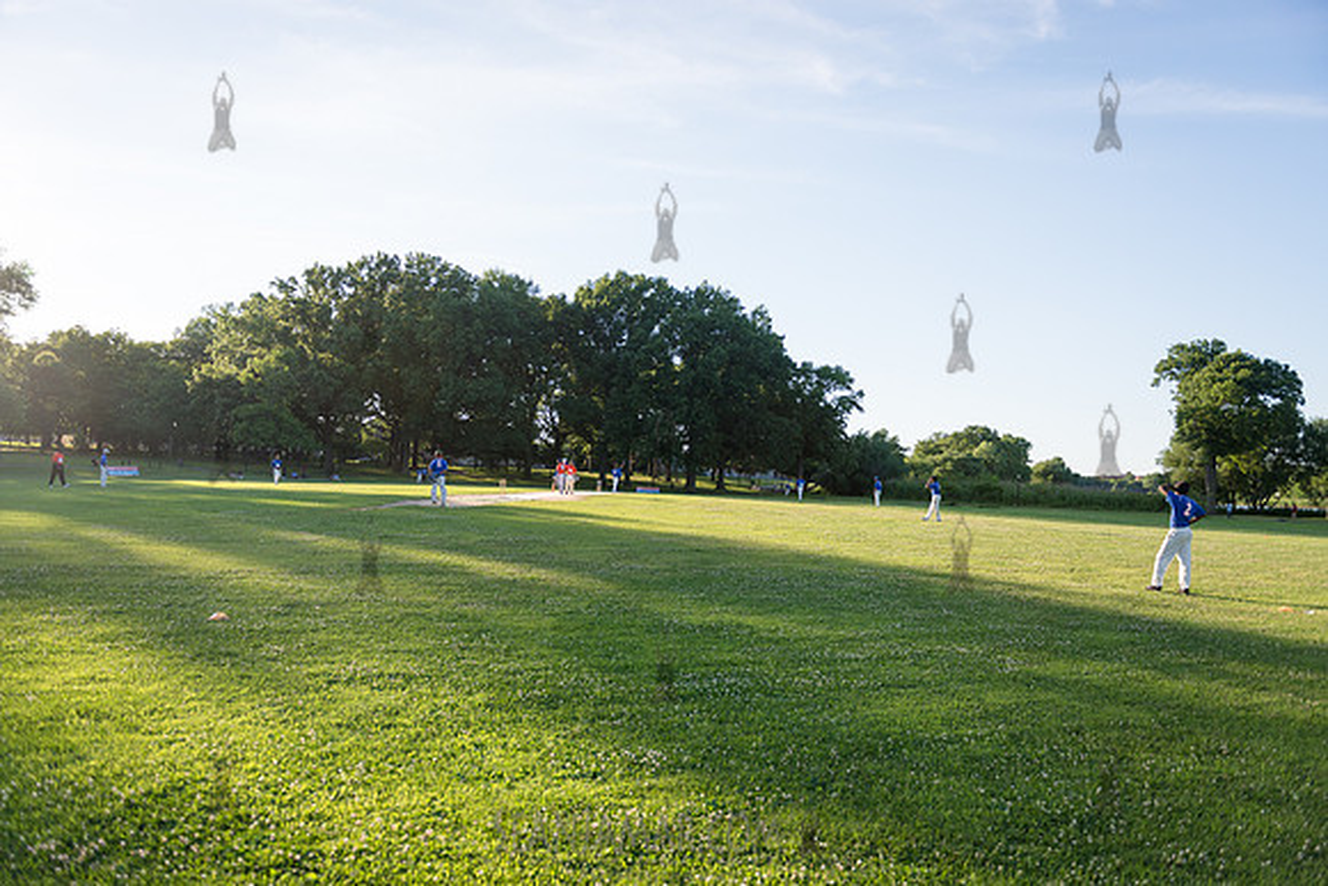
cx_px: 664
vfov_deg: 49.6
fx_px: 959
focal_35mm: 26
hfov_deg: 69.4
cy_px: 443
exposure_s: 1/4000
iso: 400
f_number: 2.8
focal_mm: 26
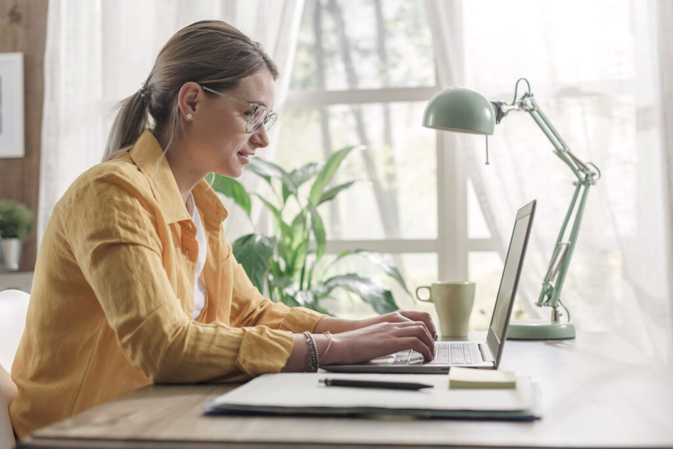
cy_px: 224
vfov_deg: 27.0
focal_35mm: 50
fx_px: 935
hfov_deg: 39.6
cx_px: 336
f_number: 3.2
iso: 200
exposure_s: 1/80
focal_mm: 50
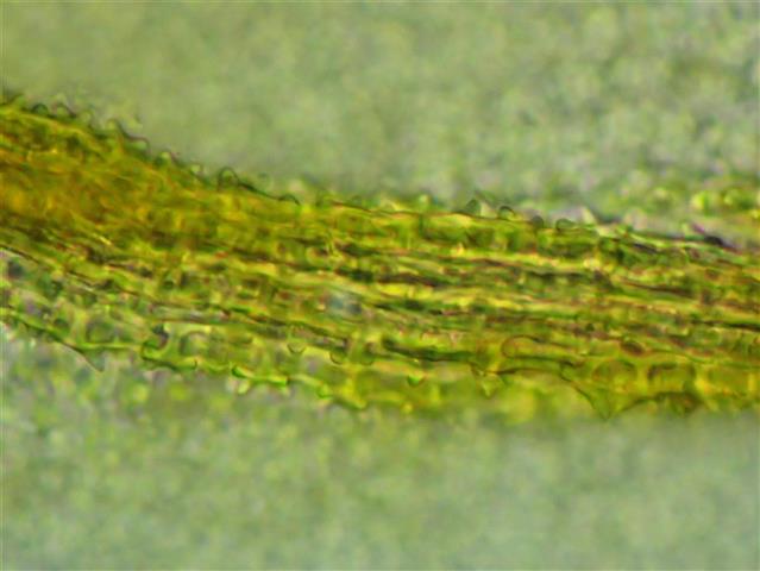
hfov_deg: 19.6
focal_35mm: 100
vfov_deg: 14.8
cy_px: 286
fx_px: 2197
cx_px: 380
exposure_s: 1/30
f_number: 4.9
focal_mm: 18
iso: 800
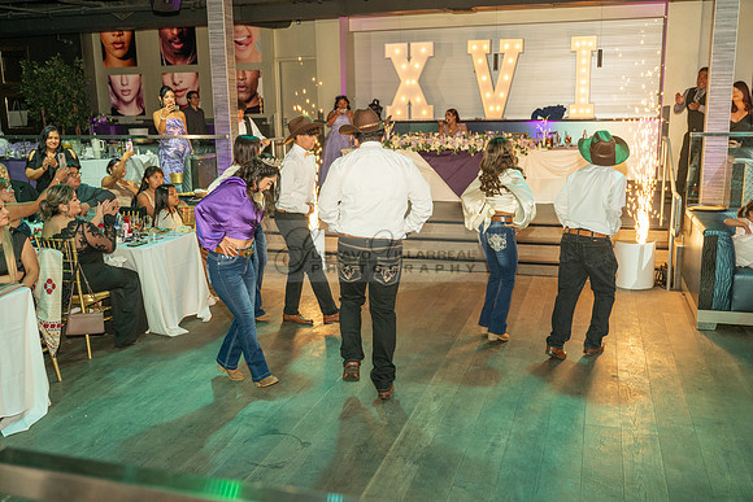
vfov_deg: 38.9
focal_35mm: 34
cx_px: 376
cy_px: 251
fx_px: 711
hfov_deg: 55.8
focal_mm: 34
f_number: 4
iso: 1000
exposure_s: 1/200
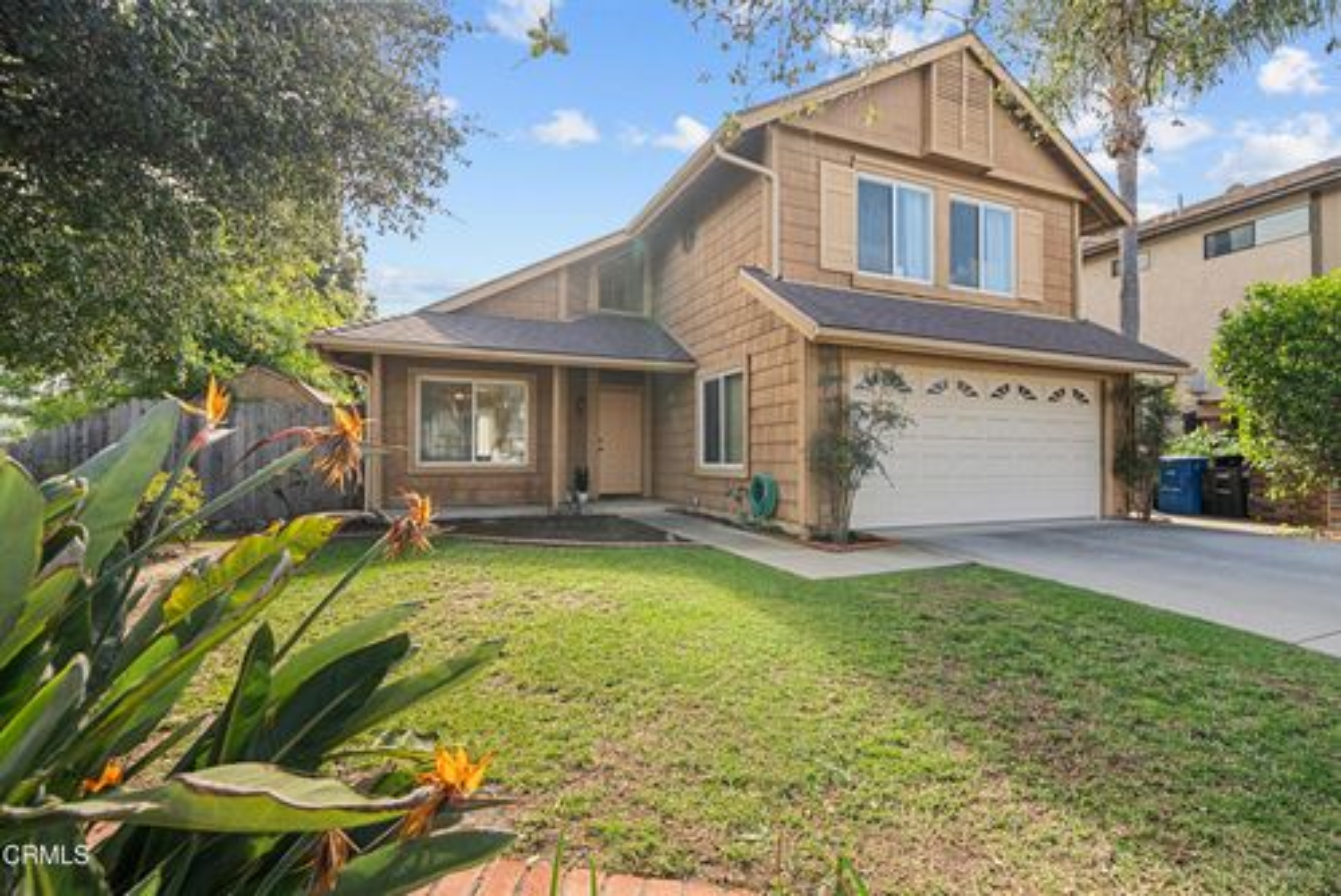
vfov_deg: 77.4
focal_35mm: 15
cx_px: 670
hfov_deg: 100.4
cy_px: 448
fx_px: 559
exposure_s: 1/100
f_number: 9
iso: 250
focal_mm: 15
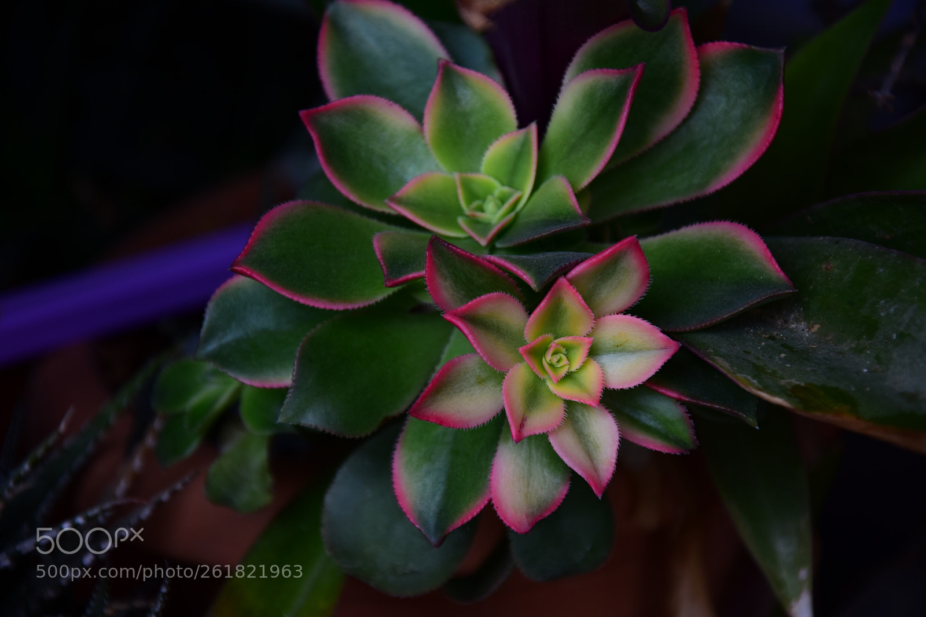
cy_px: 308
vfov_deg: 8.7
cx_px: 463
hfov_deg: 13.0
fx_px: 4050
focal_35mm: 158
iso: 200
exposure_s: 1/100
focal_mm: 105
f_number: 5.6
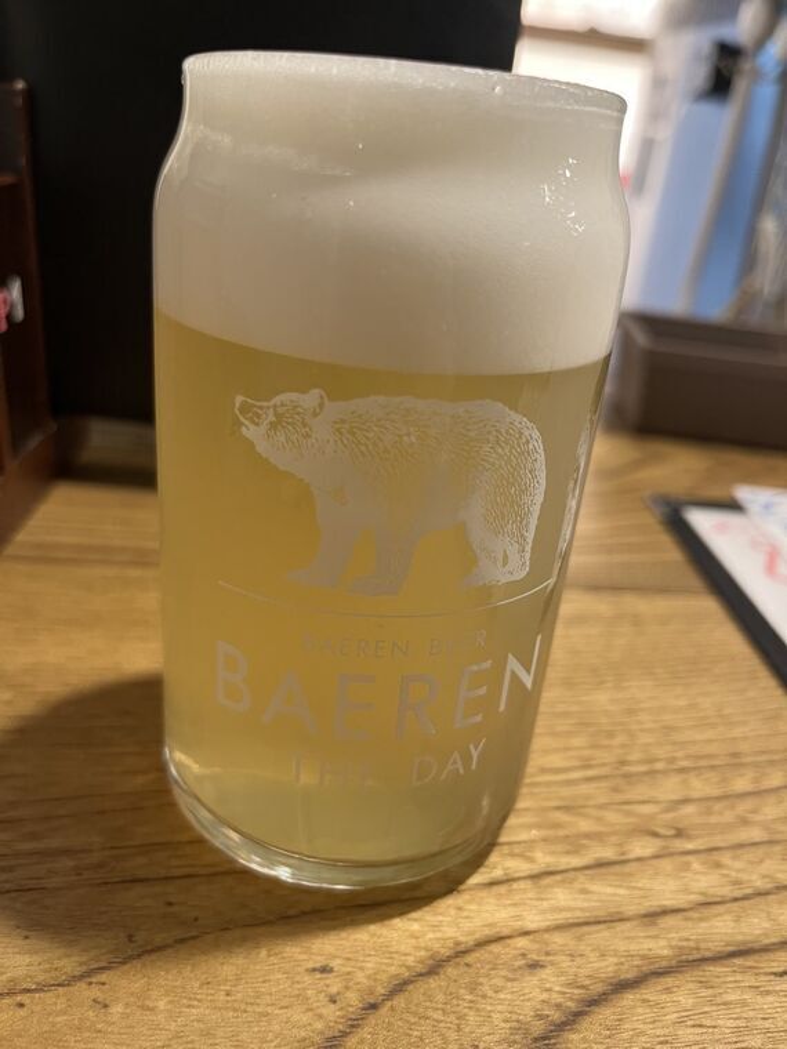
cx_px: 394
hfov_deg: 53.1
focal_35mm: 26
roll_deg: -6.8
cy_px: 524
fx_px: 788
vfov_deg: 67.3
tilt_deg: -26.2
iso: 200
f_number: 1.6
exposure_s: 1/50
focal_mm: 5.1
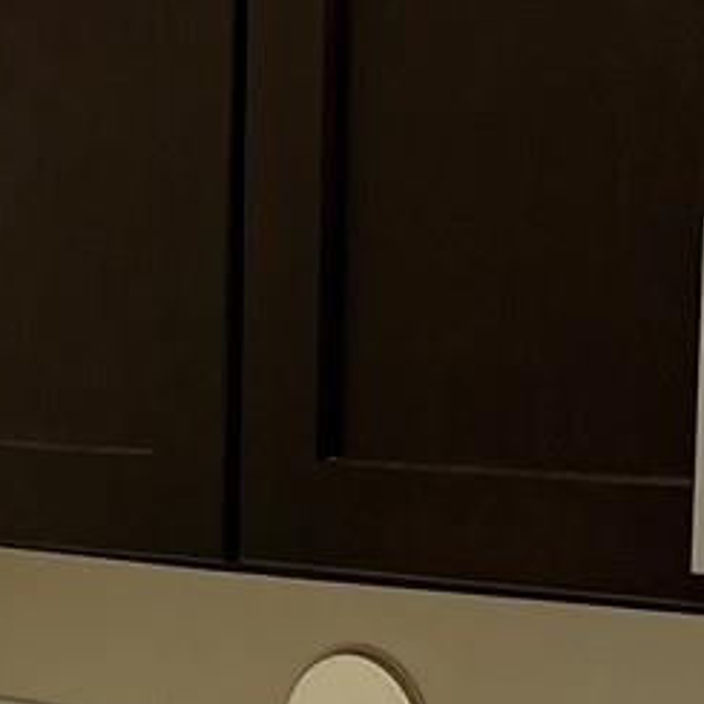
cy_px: 802
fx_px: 3451
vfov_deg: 11.5
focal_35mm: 150
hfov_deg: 11.1
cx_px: -399
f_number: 1.6
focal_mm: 5.1
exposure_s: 1/120
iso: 100
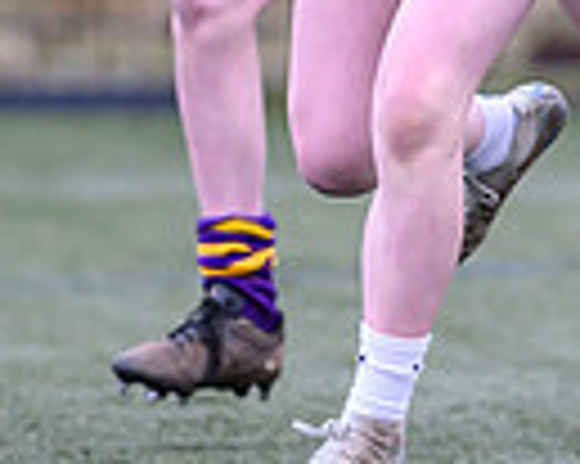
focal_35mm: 2549
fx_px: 43722
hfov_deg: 0.8
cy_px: 70
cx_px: 698
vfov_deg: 0.6
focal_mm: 400
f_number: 3.2
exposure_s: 1/1250
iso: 500
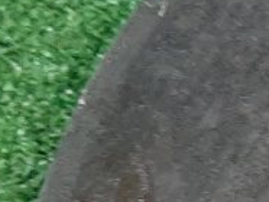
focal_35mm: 201
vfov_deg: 7.1
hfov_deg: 8.7
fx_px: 1564
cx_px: 697
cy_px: 413
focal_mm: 3.93
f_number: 1.7
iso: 197
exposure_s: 1/33
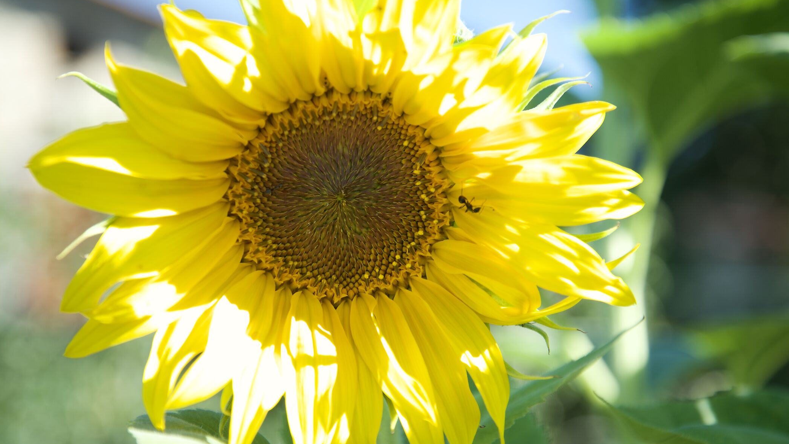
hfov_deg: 20.9
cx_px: 371
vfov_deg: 11.9
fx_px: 2134
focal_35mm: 102
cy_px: 214
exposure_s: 1/250
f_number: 4.5
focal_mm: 85
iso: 200
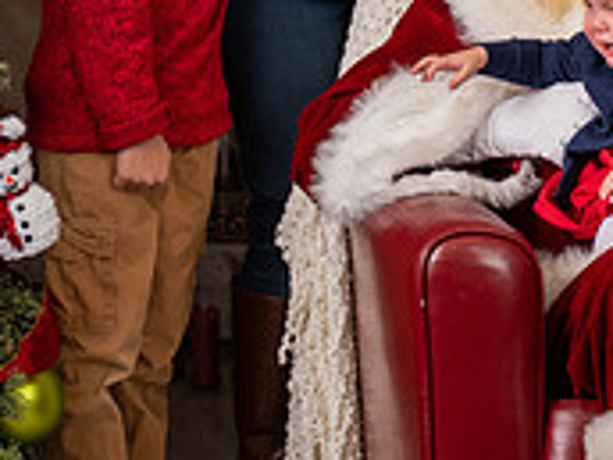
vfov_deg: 6.9
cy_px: -174
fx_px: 3772
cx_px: 621
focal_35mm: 213
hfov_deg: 9.2
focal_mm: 50
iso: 100
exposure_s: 1/100
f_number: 9
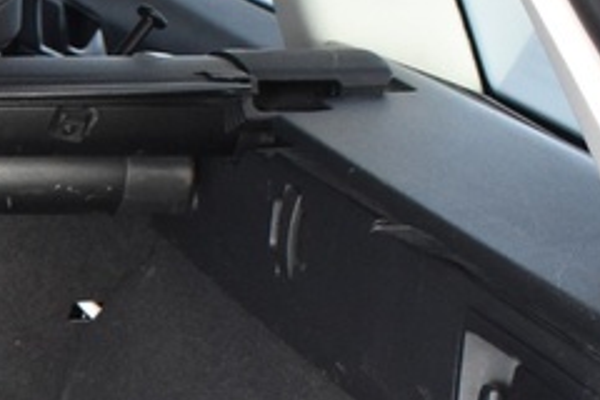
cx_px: -728
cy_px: 852
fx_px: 3033
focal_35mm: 182
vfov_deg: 7.2
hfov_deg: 10.1
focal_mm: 18
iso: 1100
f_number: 3.5
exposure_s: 1/30
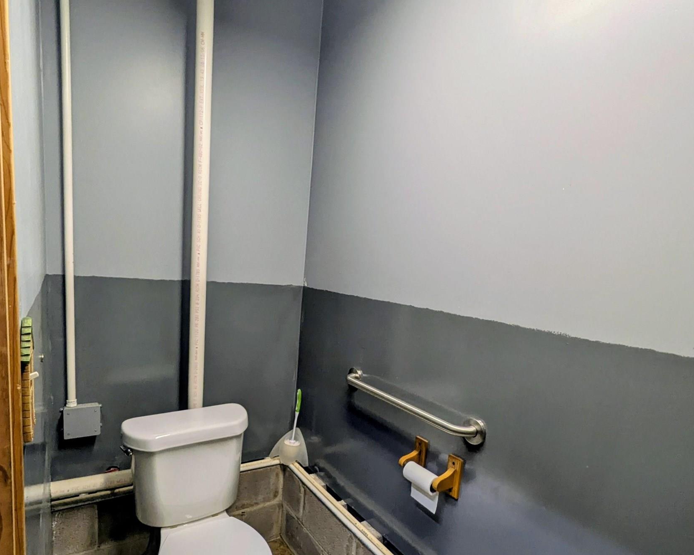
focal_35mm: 19
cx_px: 334
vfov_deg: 70.3
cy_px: 328
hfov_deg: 83.2
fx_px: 390
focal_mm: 1.85
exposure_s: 1/120
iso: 145
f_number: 2.2
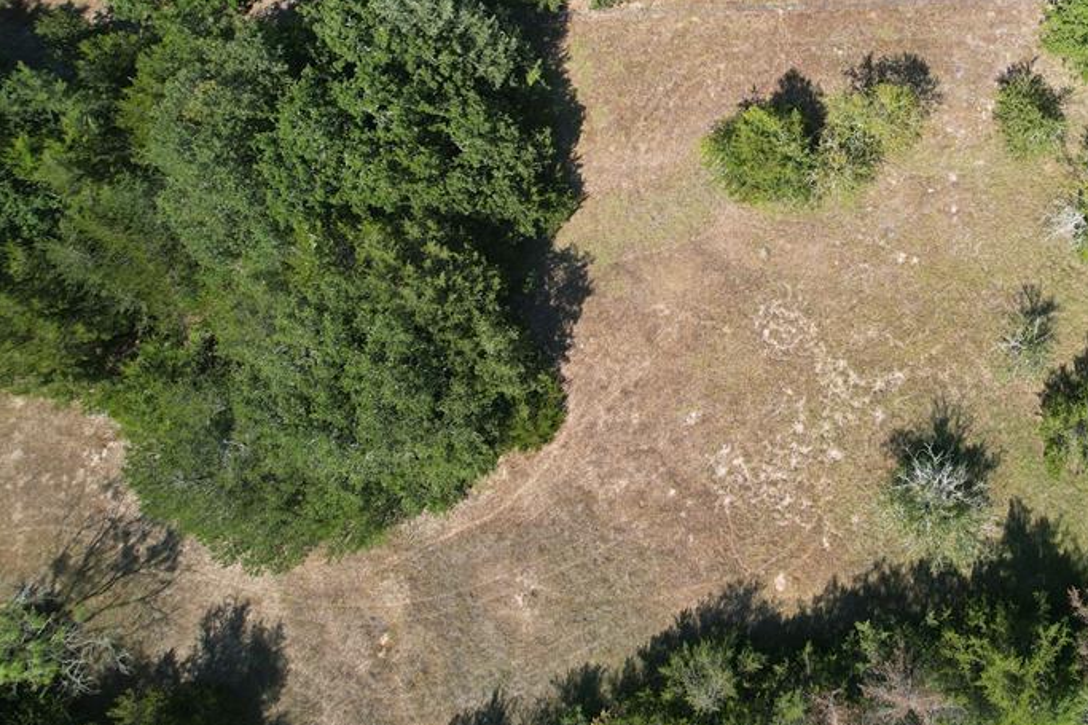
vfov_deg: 39.1
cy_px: 196
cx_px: 803
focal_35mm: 33
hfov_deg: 54.8
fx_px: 997
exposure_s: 1/1250
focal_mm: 8.38
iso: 100
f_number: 2.8
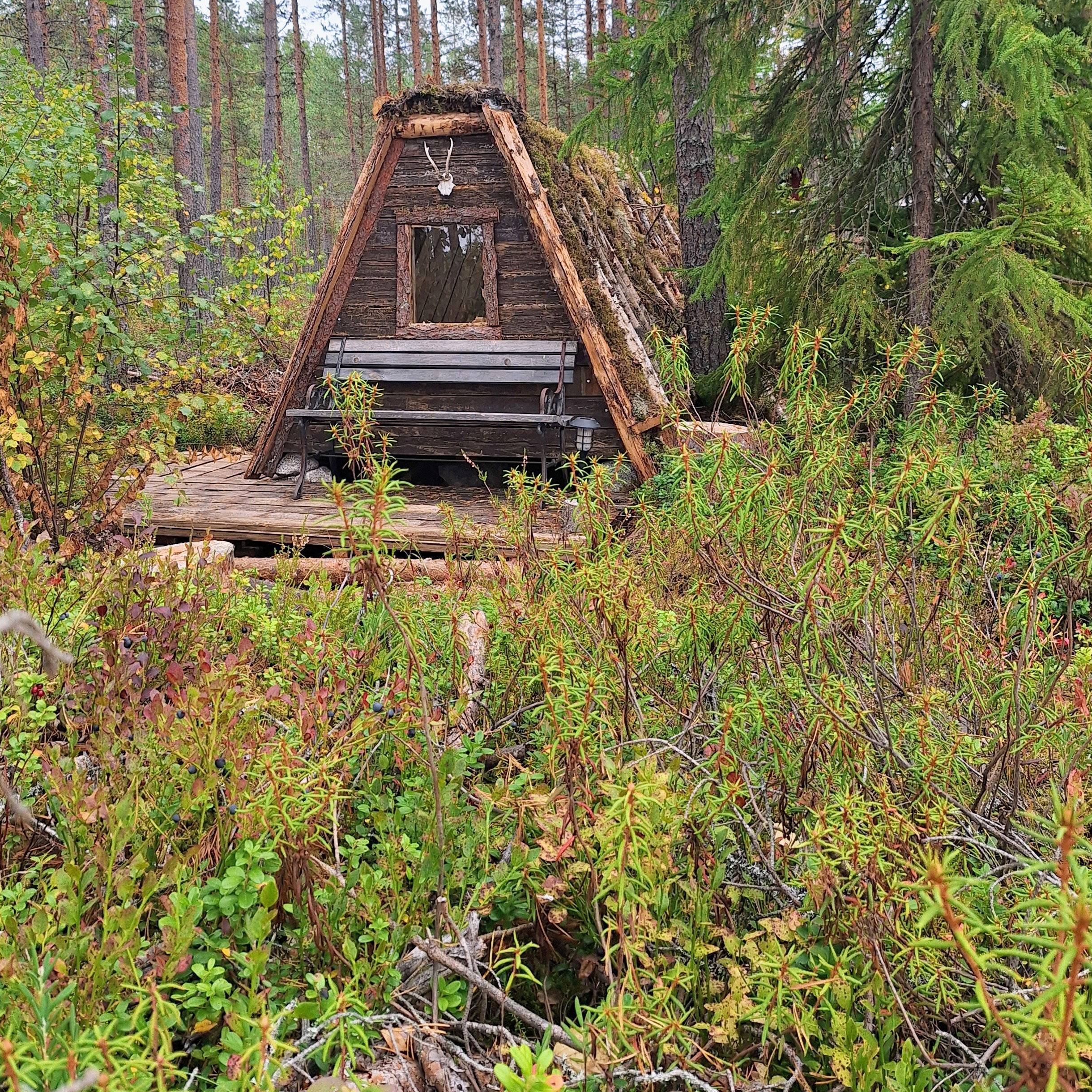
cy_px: 302
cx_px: 495
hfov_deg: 48.4
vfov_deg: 47.0
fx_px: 1213
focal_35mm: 34
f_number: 1.8
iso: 40
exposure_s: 1/397
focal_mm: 5.54
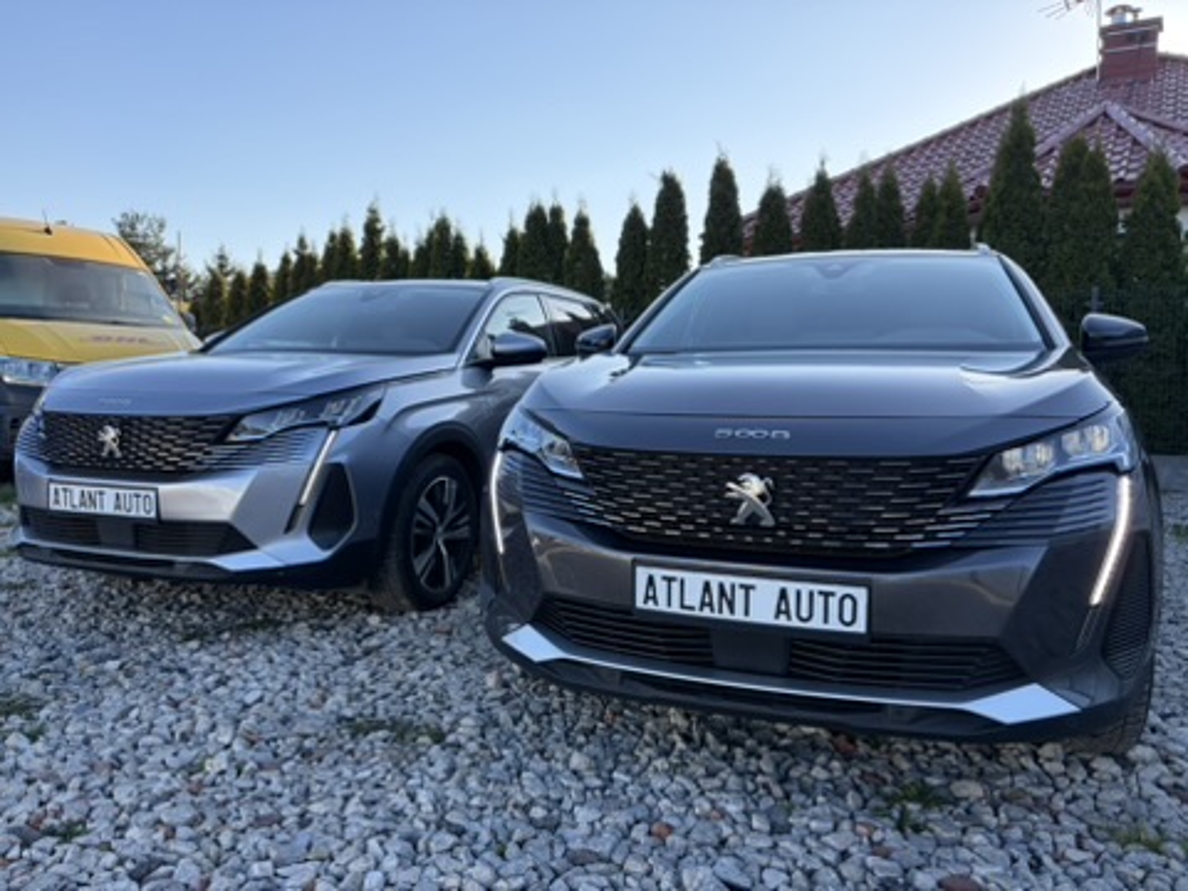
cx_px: 594
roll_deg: -0.6
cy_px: 446
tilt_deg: -3.1
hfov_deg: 67.3
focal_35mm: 26
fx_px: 892
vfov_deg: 53.1
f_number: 1.6
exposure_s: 1/618
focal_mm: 5.96
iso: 64
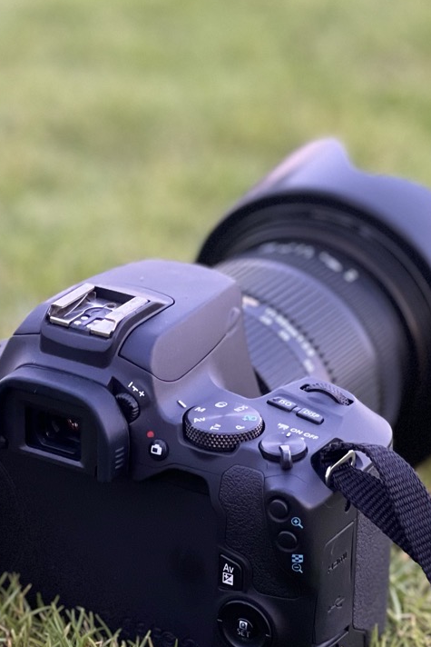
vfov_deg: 14.2
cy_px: 365
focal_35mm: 144
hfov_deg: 9.5
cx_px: 59
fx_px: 2585
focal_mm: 9
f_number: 2.8
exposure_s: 1/40
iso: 320
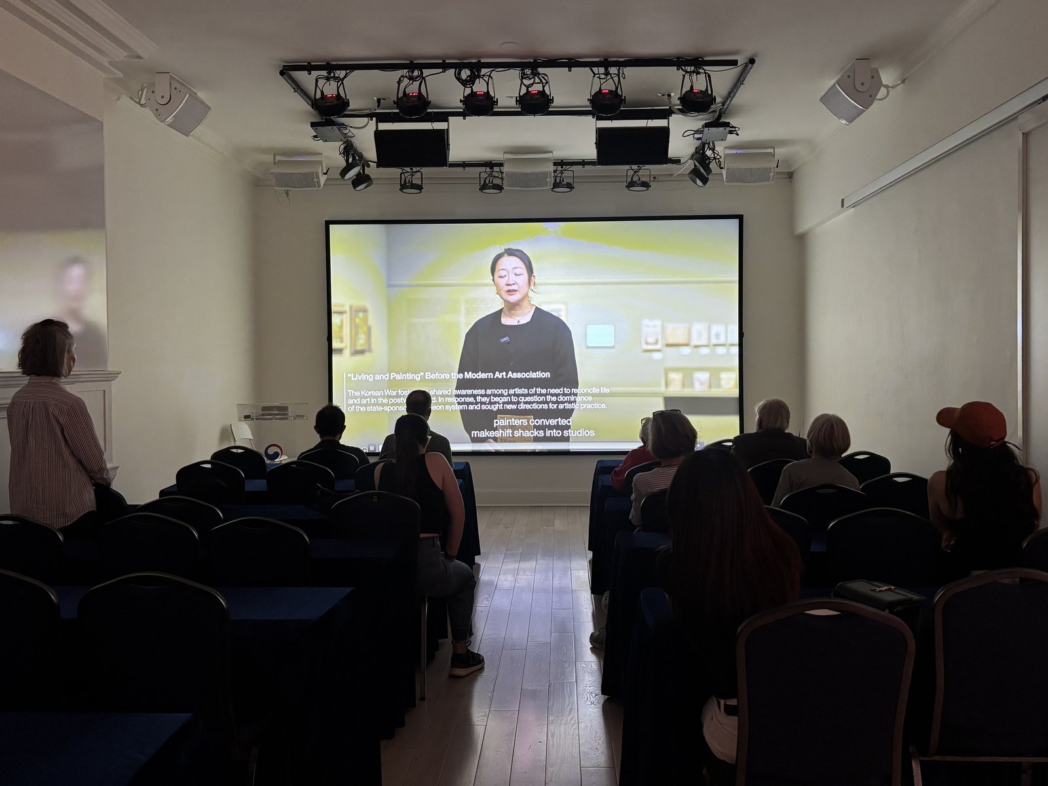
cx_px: 524
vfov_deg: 53.1
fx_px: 787
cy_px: 393
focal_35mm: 26
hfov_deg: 67.3
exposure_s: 1/60
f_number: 1.6
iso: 200
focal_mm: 5.96
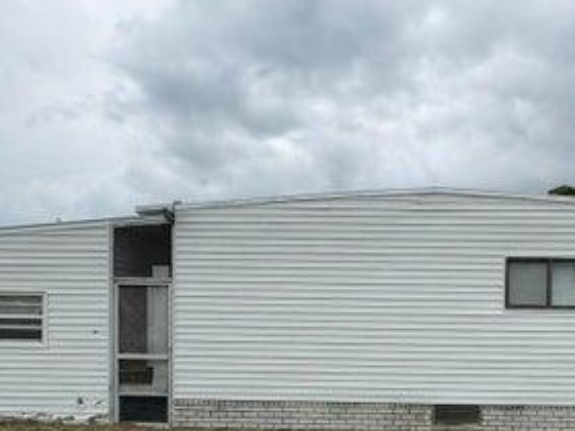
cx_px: 357
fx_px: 532
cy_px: 324
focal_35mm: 32
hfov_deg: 56.2
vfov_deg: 42.8
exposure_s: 1/1370
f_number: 2.2
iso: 50
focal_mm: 2.22
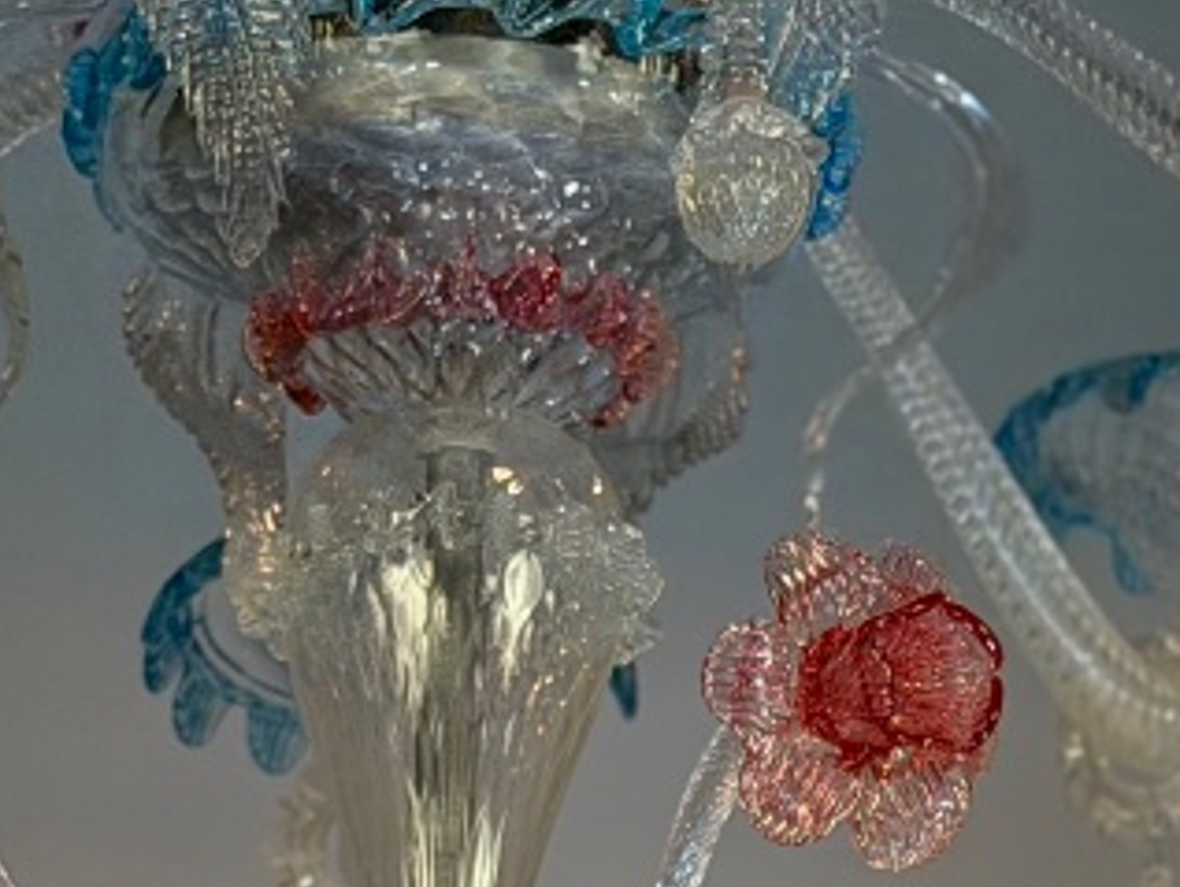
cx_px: 724
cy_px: 1459
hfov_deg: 10.9
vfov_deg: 8.0
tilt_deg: +15.5
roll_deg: +0.1
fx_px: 6175
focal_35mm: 181
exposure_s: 1/100
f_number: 1.78
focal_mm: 6.76
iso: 100
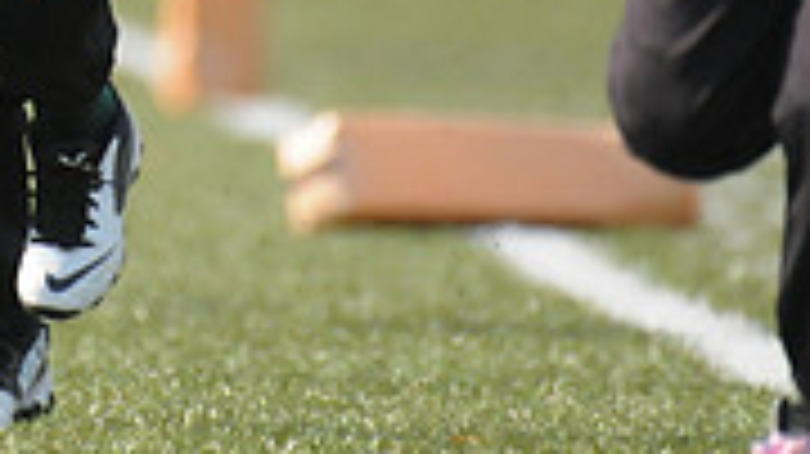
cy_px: -281
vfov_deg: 0.6
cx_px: -194
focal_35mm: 2021
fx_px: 43381
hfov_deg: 1.1
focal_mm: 400
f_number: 4
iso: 1600
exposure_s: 1/4000
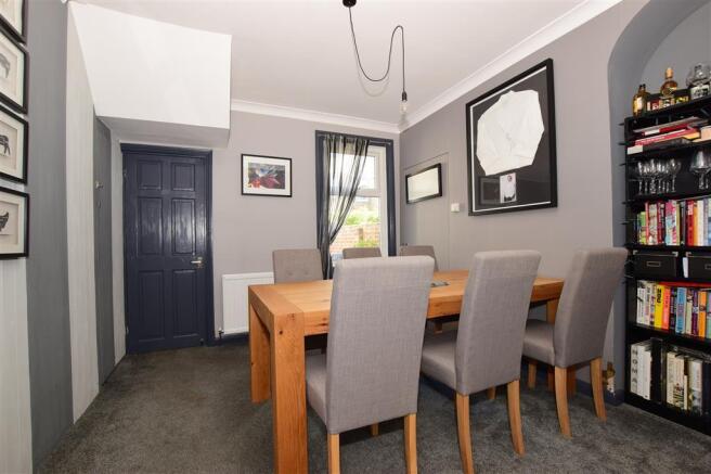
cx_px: 356
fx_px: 296
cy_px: 237
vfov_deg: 77.3
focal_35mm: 15
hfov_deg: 100.4
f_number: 8
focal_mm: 10
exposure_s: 1/40
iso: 400
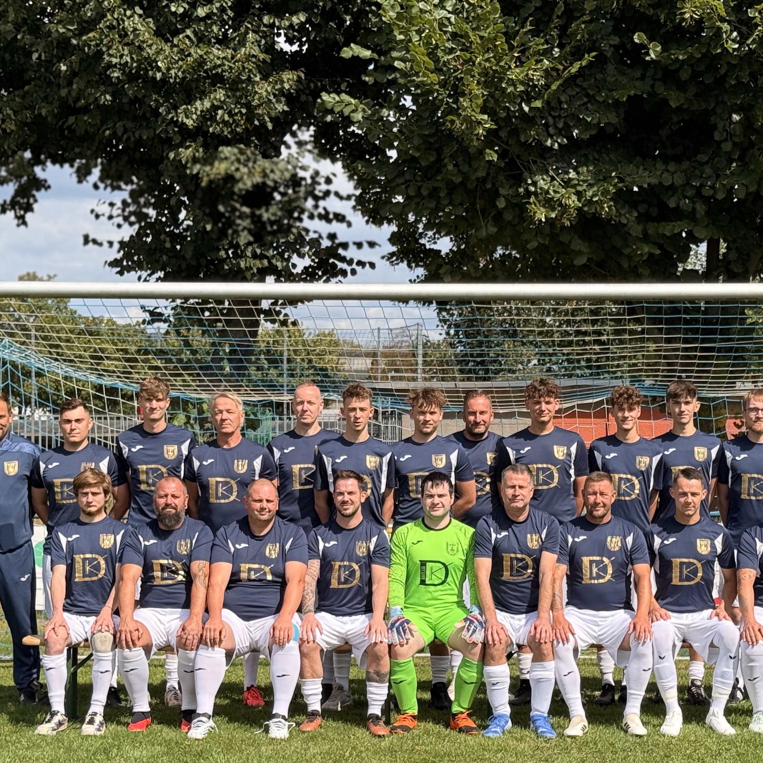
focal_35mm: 76
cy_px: 433
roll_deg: +0.1
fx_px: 1895
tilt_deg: +0.1
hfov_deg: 22.7
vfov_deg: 22.7
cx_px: 439
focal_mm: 6.76
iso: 64
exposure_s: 1/3226
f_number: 1.78
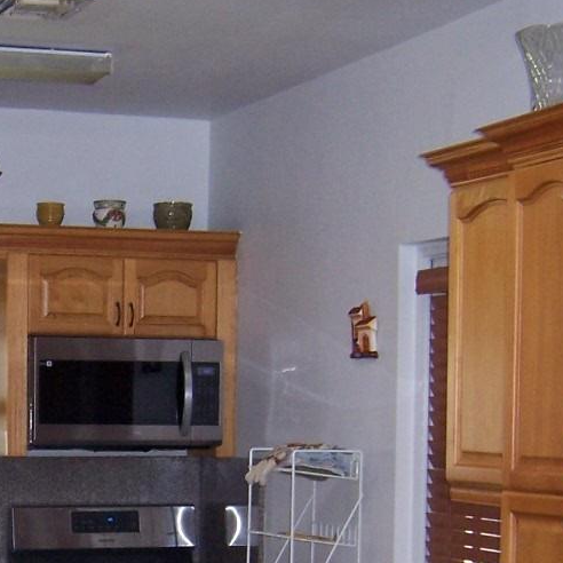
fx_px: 1693
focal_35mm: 92
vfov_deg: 18.5
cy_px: 524
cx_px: -34
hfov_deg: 18.3
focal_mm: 5.5
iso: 140
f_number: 2.8
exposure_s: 1/60
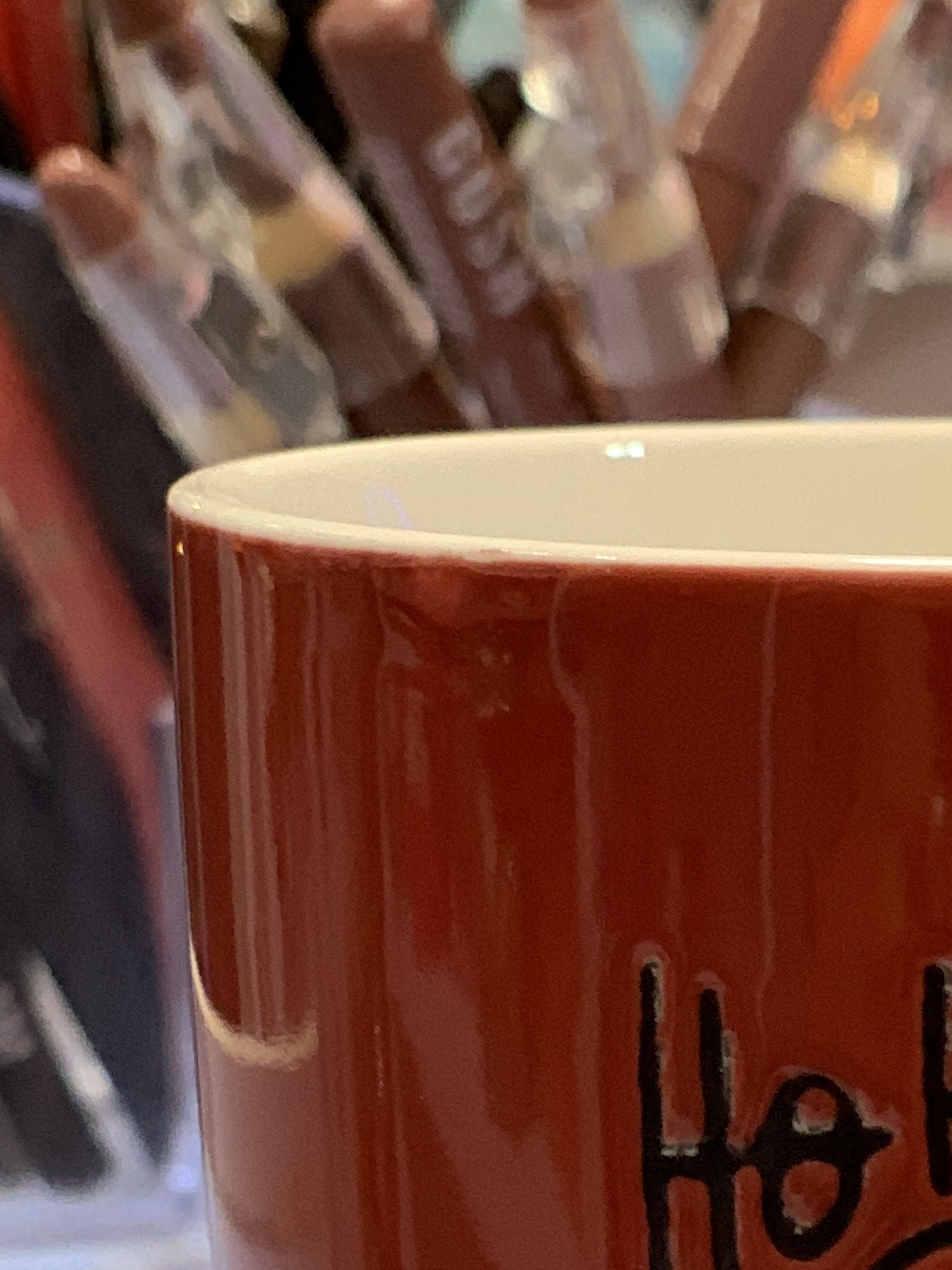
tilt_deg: -14.7
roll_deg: -0.6
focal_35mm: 158
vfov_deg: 12.1
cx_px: 1397
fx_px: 5795
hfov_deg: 9.2
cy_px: 1639
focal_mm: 6
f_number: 2.4
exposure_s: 1/50
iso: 160
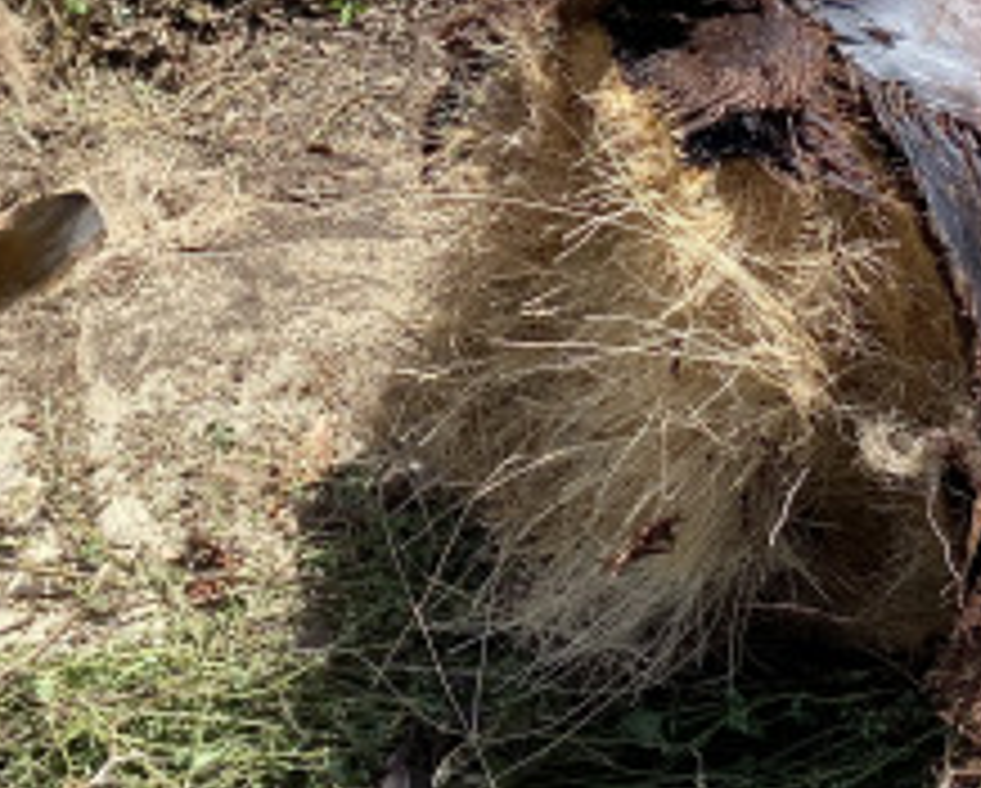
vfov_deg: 16.4
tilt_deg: -29.2
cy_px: 104
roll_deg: +1.2
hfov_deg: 20.6
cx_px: 432
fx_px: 2704
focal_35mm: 93
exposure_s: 1/1522
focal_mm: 4.25
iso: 32
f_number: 1.8
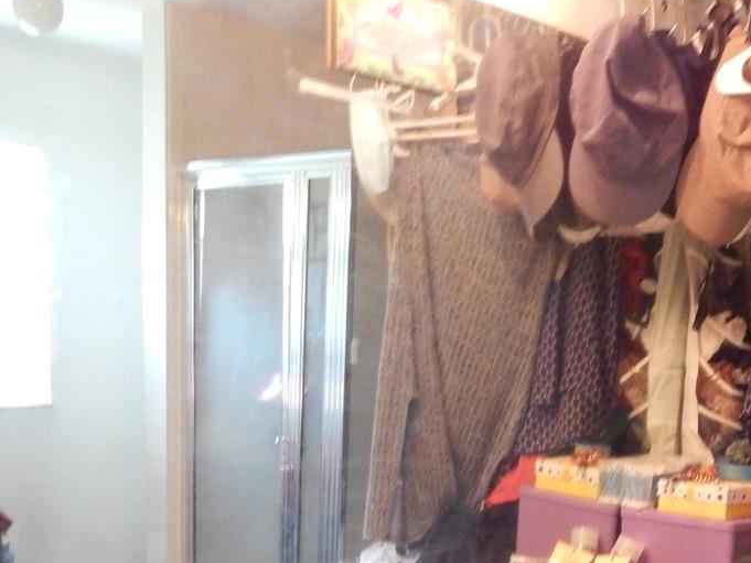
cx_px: 494
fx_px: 1172
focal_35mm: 54
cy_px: 629
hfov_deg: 35.2
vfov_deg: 25.0
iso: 500
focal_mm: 4
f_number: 3
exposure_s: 1/8
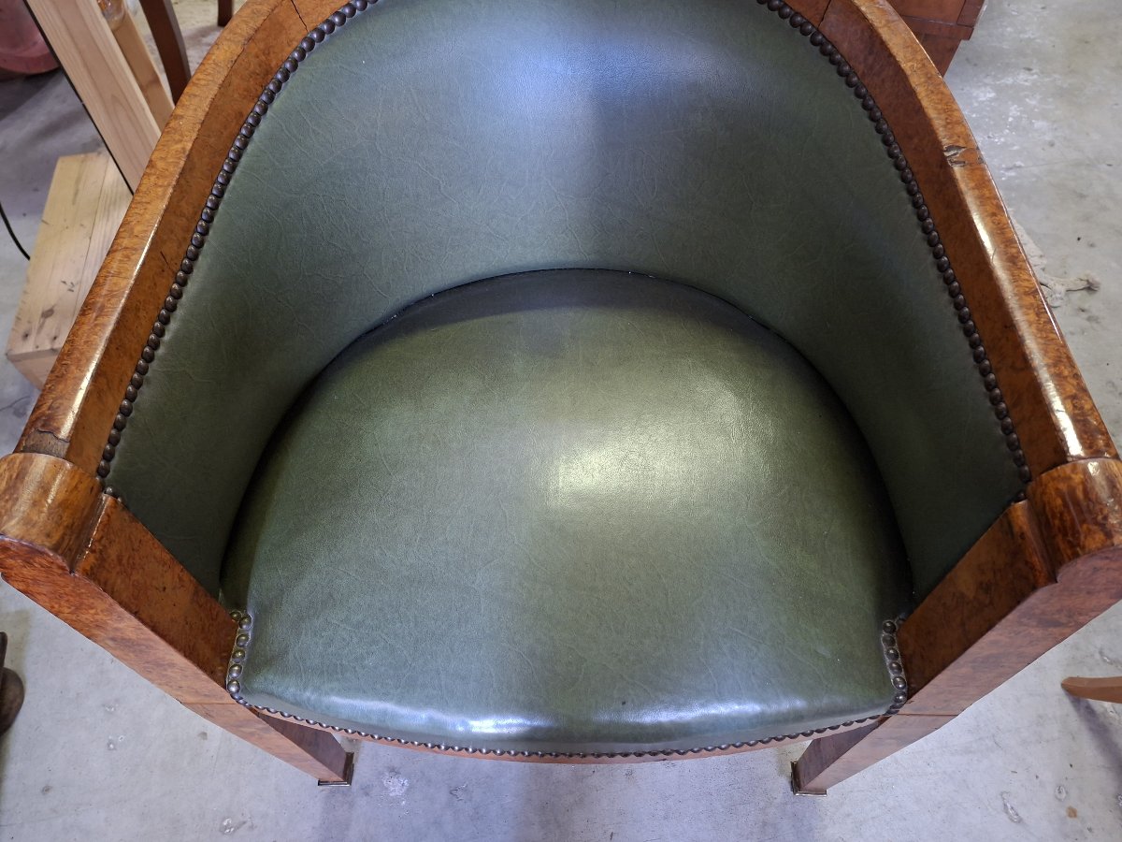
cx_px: 561
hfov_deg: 73.9
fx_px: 745
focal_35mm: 23
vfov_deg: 58.9
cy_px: 421
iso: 500
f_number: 1.8
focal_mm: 5.54
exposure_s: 1/25
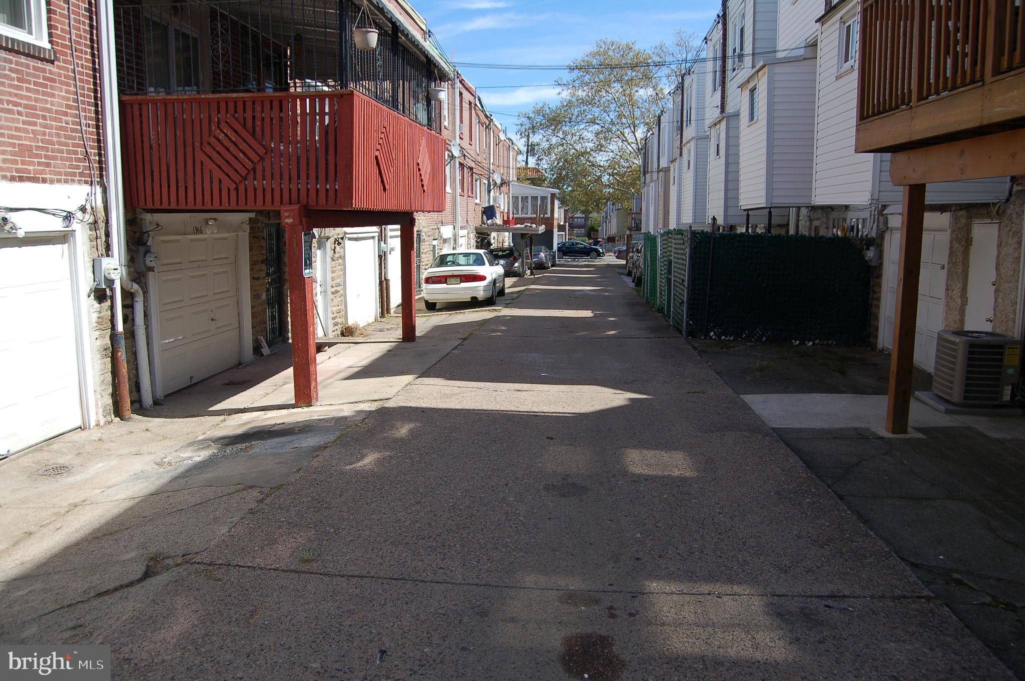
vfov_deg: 47.8
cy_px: 340
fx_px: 768
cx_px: 512
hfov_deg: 67.4
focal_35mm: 27
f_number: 4.5
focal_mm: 18
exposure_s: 1/1000
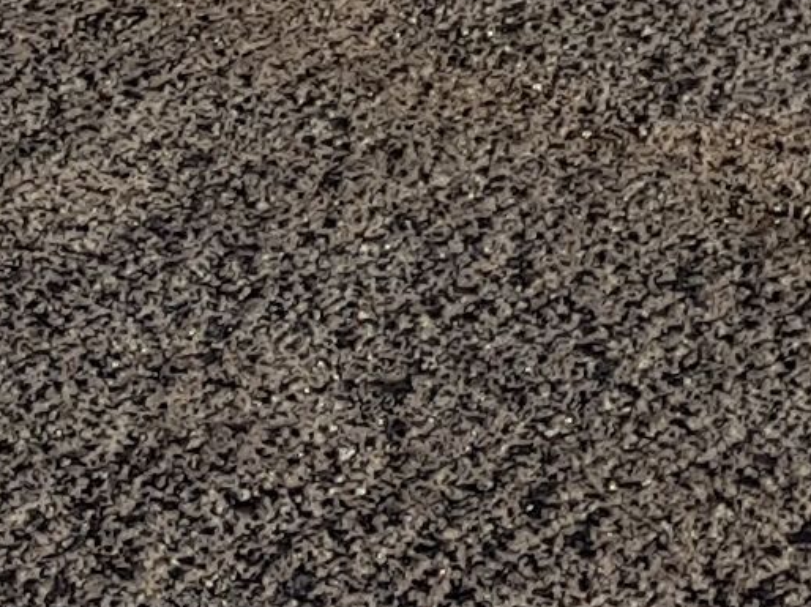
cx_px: 2282
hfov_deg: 8.4
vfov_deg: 6.7
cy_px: -1148
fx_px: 4777
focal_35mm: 204
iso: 40
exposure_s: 1/1996
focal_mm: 4.2
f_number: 1.7
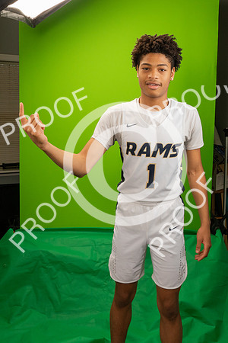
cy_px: 143
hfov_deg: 31.3
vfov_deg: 45.4
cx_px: 119
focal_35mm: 43
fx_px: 407
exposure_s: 1/60
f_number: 20
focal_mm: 24
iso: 800
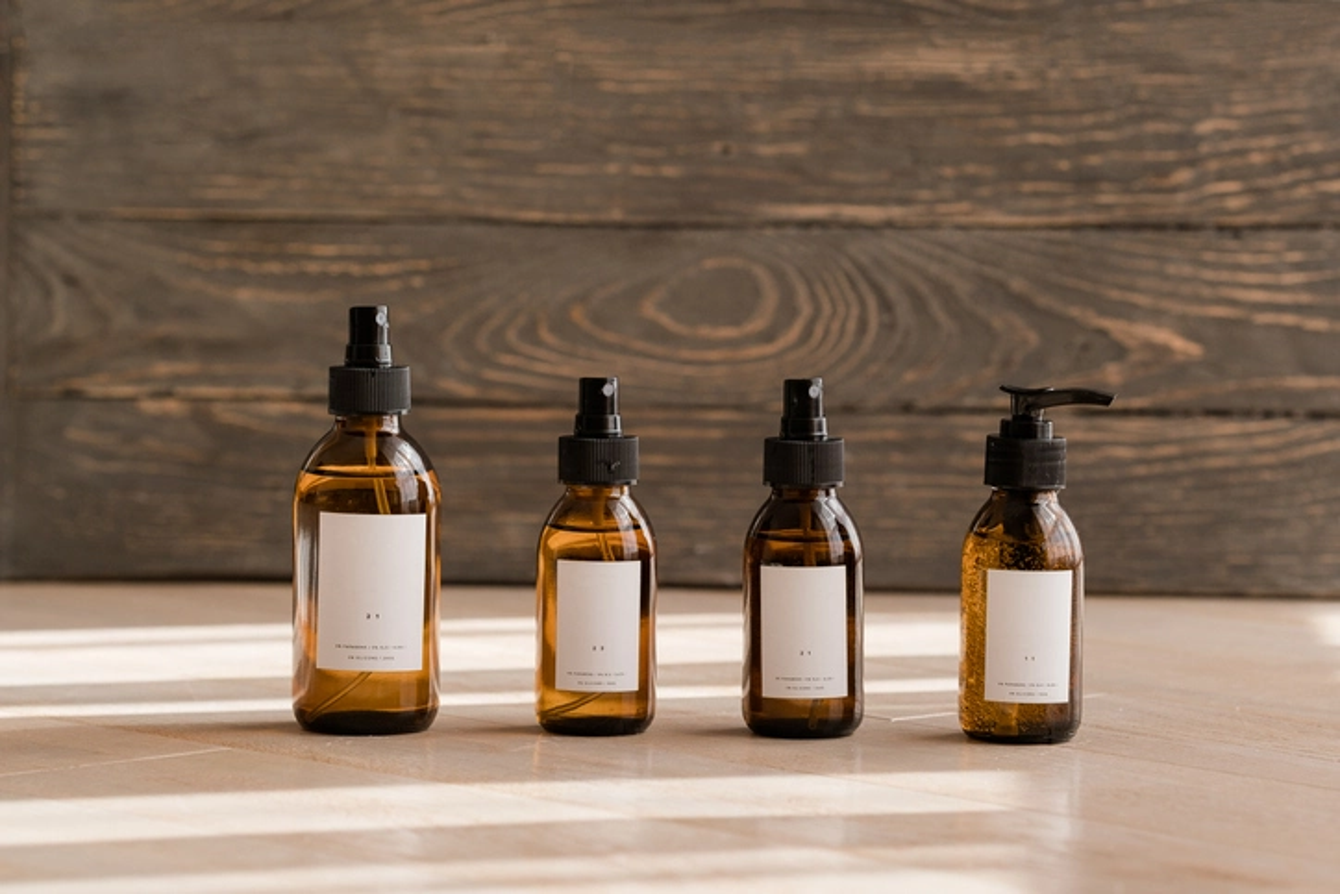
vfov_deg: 10.2
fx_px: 5026
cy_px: 447
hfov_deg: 15.2
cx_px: 670
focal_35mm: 135
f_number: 4
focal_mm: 90
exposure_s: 1/125
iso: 160
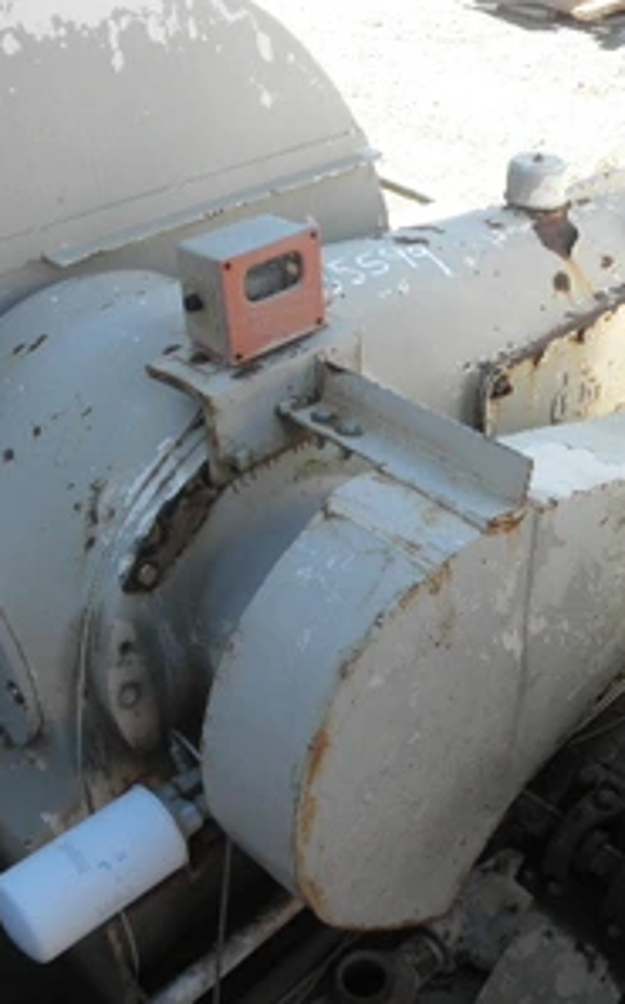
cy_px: 500
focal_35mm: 40
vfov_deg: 49.3
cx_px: 432
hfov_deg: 31.6
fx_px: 1093
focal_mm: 5
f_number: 3
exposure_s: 1/125
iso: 64
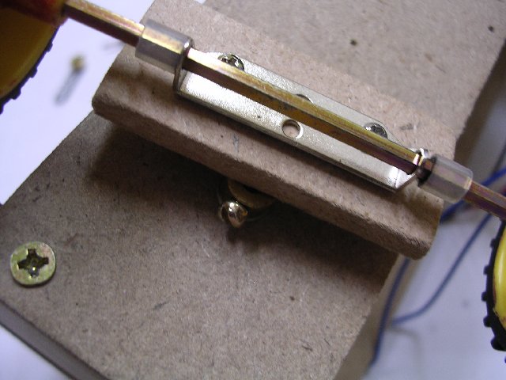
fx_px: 555
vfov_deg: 37.7
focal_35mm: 38
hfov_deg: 49.0
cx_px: 253
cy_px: 190
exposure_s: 1/8.9
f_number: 2.8
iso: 100
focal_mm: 5.8
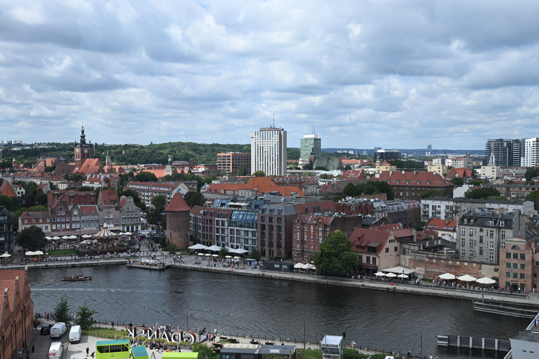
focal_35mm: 41
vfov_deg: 32.6
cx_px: 270
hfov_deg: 47.4
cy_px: 180
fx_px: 614
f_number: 8
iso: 100
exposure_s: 1/250
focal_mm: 41
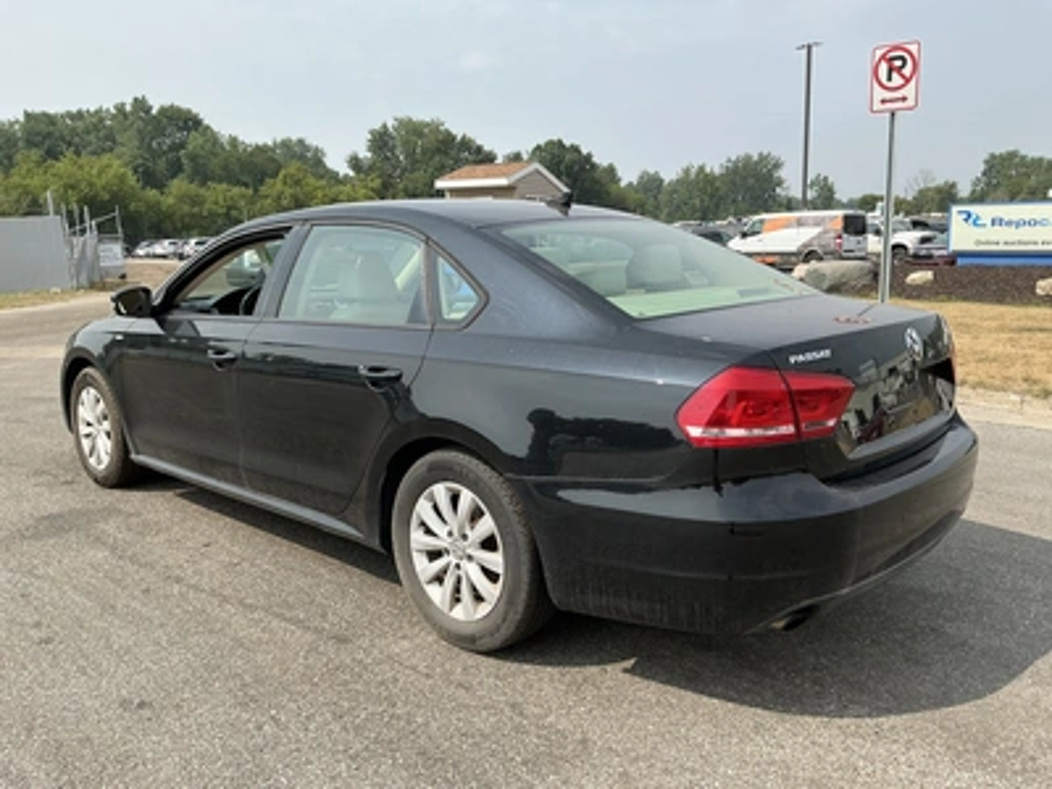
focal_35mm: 28
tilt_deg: -6.8
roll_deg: +1.9
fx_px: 851
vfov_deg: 49.7
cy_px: 394
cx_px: 526
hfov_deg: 63.4
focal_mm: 3
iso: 25
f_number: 1.8
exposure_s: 1/1675
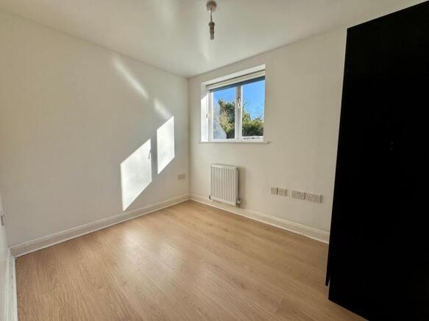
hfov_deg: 102.1
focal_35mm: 14
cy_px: 160
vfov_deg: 85.7
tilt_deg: -5.9
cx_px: 214
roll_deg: +0.0
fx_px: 173
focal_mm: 2.22
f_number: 2.2
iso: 40
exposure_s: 1/556
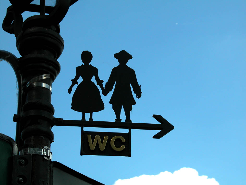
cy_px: 92
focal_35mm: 107
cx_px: 123
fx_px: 760
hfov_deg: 18.4
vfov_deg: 13.8
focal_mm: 27.3
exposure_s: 1/500
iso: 100
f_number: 5.2
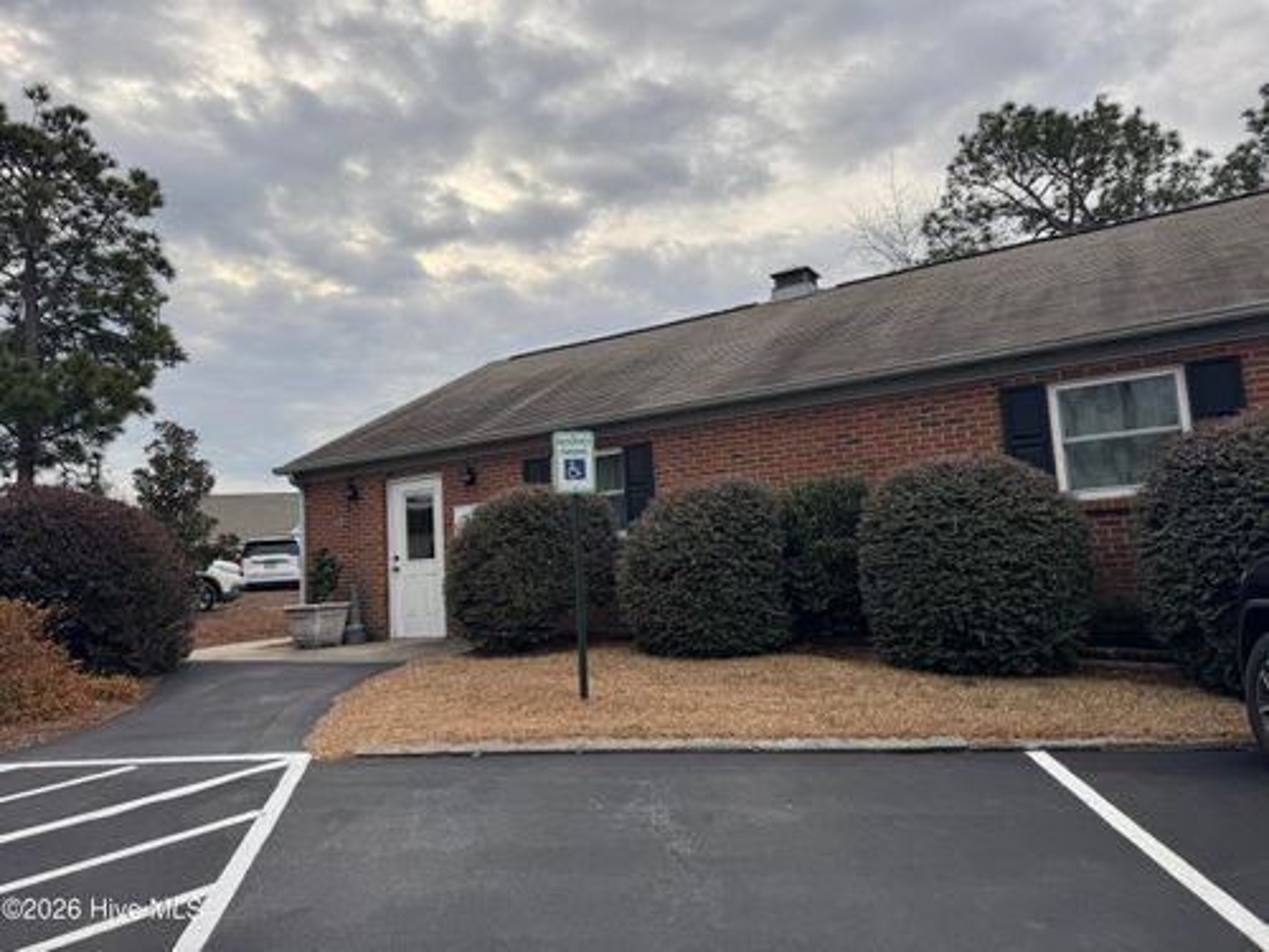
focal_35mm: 24
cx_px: 634
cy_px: 476
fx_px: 880
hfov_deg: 71.6
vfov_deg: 56.8
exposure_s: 1/1425
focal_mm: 6.76
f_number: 1.78
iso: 80
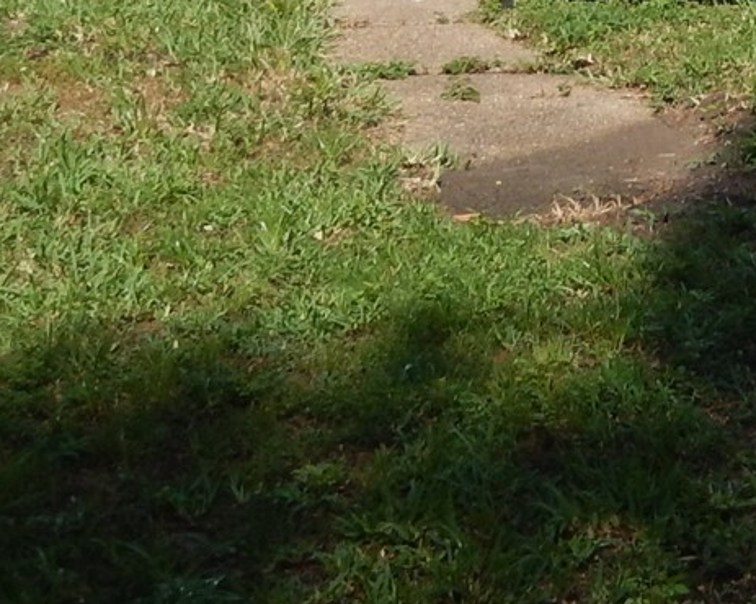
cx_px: 844
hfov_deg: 17.2
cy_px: -278
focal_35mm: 108
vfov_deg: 13.5
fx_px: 2415
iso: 125
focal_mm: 4.5
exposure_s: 1/1500
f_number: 3.4
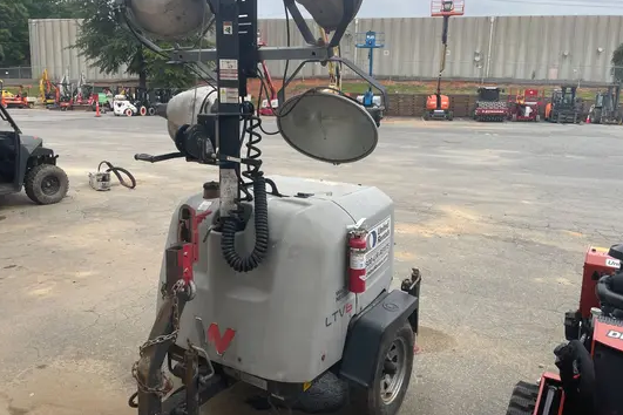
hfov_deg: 65.5
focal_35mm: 28
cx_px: 313
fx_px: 485
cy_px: 180
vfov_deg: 46.3
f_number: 1.6
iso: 32
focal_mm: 4.2
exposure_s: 1/362
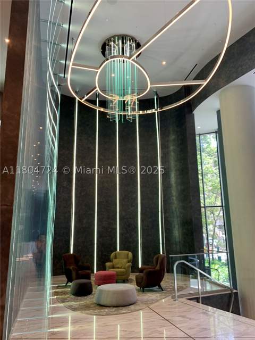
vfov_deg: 67.3
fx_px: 255
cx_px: 128
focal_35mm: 26
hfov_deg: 53.1
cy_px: 170
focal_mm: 4.25
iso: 80
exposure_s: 1/120
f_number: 1.8
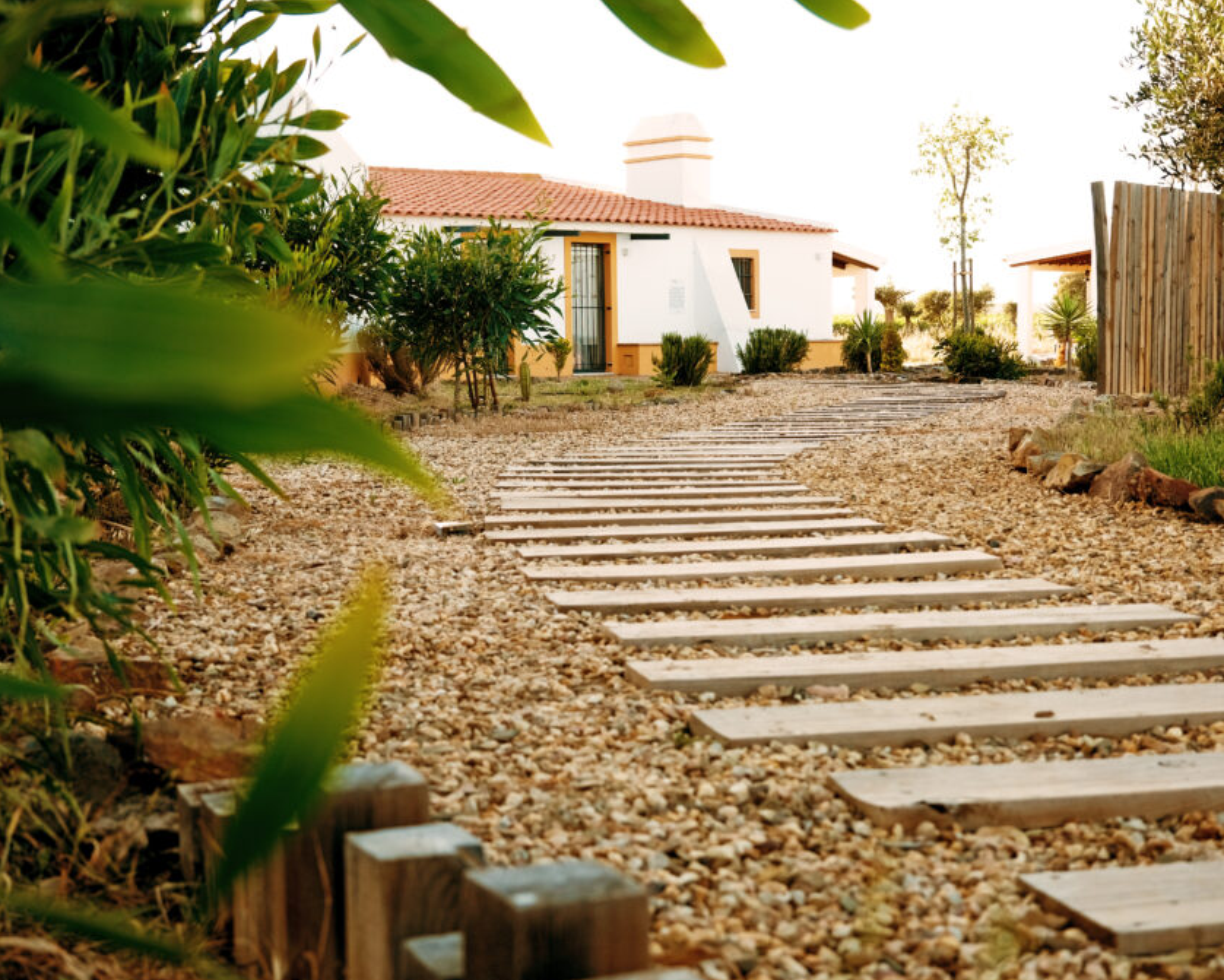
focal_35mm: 47
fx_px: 1703
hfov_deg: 39.4
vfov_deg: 32.1
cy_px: 496
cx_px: 523
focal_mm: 27.5
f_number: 4
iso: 160
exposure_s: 1/200
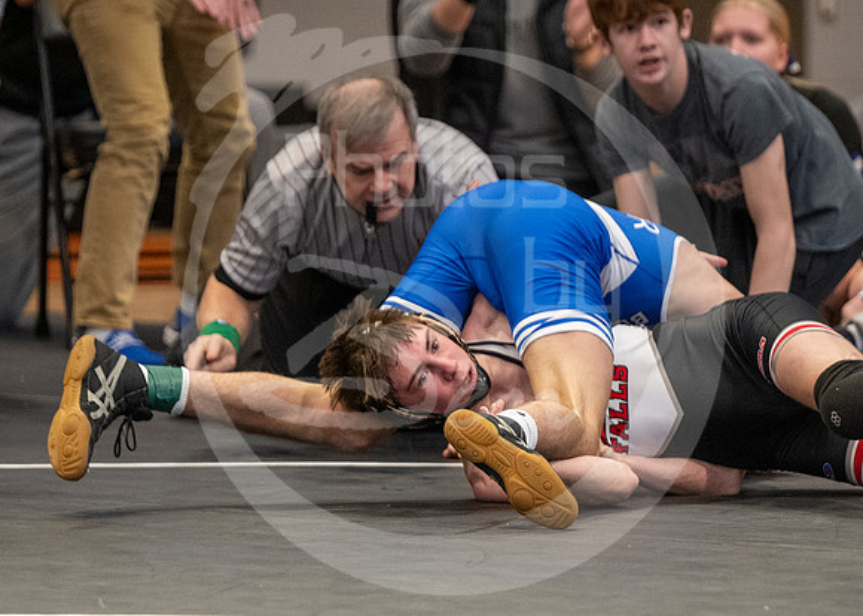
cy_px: 629
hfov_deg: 5.1
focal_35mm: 395
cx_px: 501
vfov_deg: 3.6
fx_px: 9668
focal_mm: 175
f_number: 2.8
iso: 3200
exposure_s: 1/1000
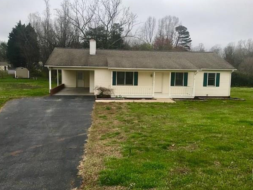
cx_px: 125
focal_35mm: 30
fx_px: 219
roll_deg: -1.1
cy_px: 89
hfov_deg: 60.0
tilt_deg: -7.0
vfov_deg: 46.8
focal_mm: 3.99
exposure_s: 1/1842
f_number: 1.8
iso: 20
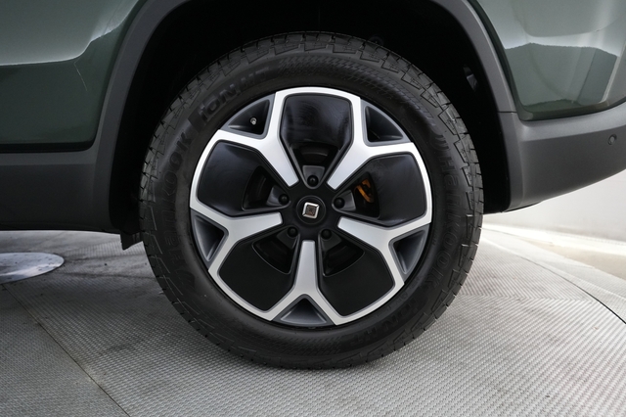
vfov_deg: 51.2
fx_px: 434
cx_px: 313
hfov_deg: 71.5
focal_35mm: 25
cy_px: 208
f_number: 2.8
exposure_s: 1/160
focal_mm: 25
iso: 4000
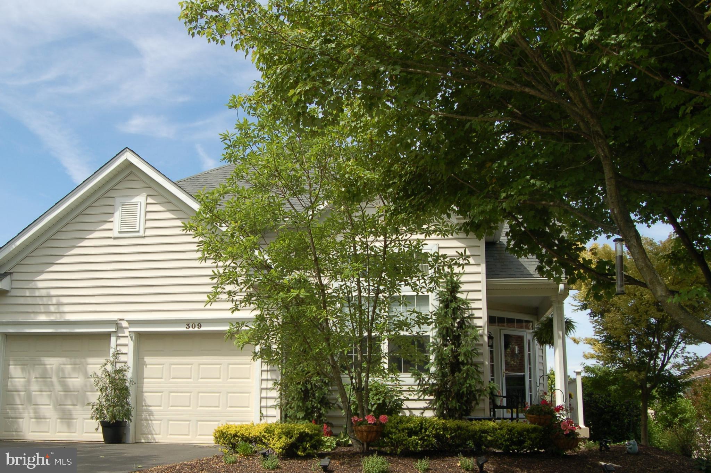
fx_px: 651
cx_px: 356
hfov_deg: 57.3
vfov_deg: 39.9
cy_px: 236
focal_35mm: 33
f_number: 8
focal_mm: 22
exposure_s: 1/250
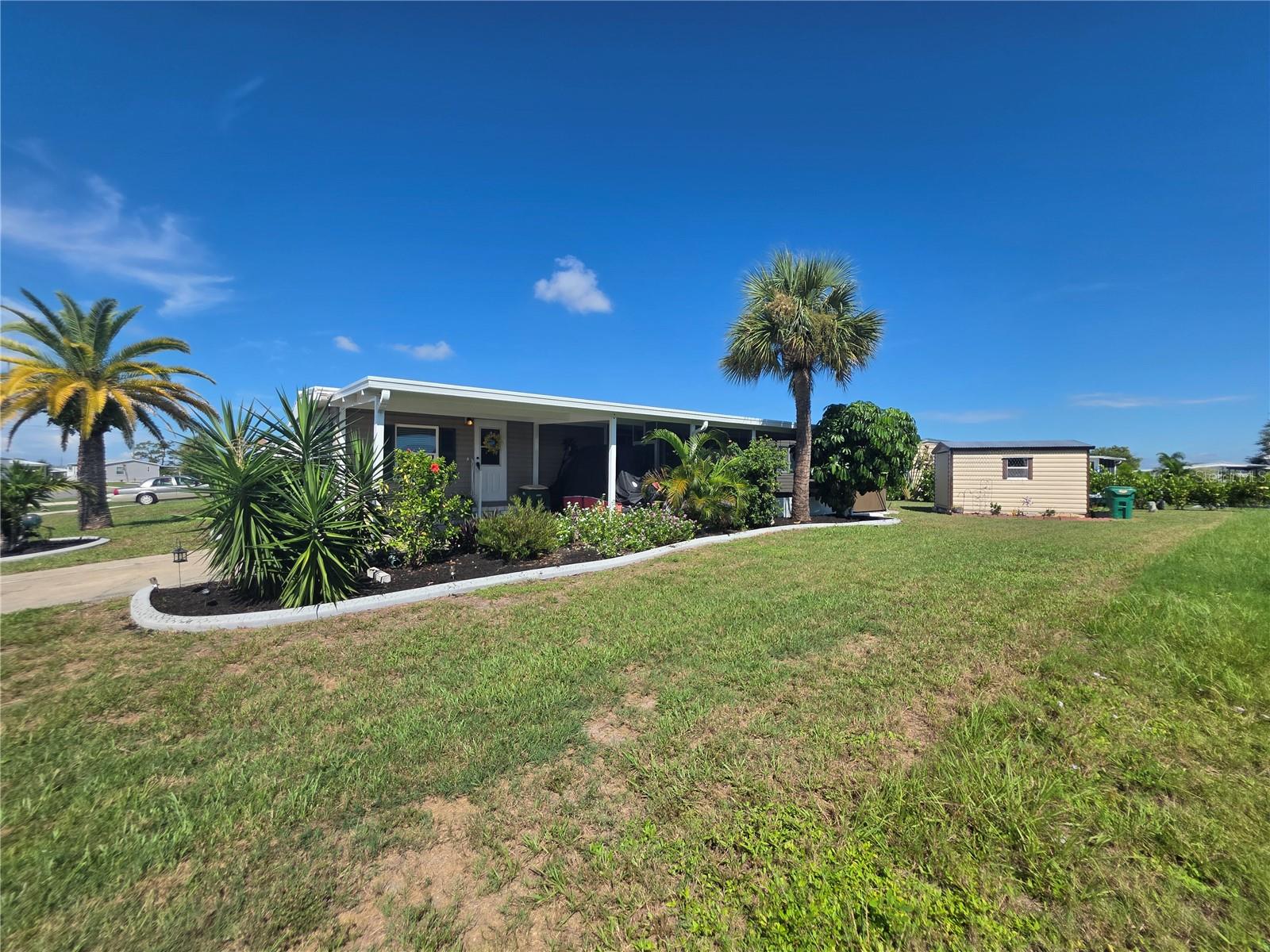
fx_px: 477
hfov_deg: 106.2
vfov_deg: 89.9
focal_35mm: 13
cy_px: 476
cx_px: 635
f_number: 1.9
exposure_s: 1/2797
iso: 40
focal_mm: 2.2
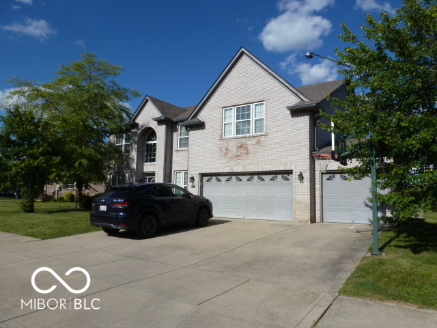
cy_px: 164
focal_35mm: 24
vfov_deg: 56.8
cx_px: 218
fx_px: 303
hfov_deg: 71.6
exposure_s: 1/500
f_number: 5.6
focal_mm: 4.3
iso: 100
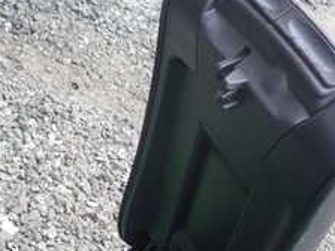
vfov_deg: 21.3
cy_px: 236
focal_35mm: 67
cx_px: 106
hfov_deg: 28.7
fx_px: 648
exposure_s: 1/100
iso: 100
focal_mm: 4.5
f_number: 2
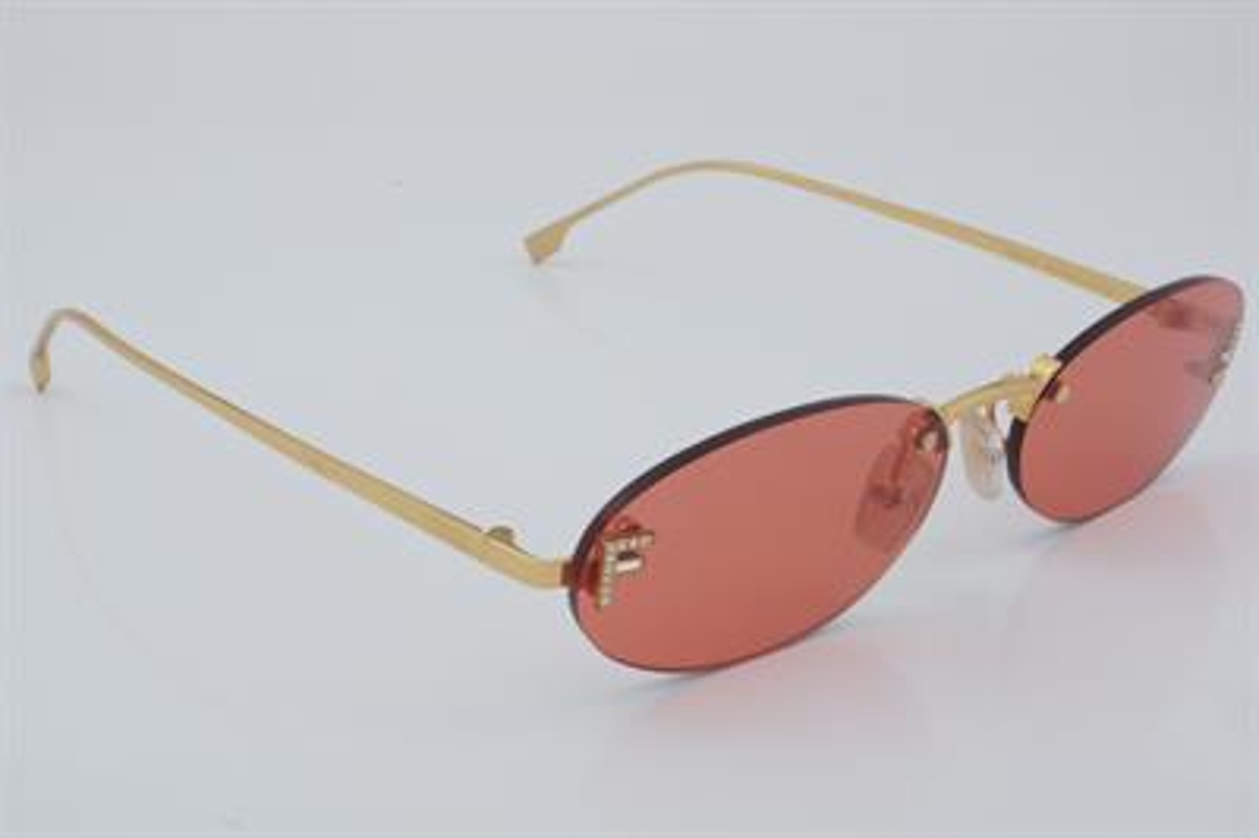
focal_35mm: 68
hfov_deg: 29.9
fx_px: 2359
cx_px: 630
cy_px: 419
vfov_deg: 20.1
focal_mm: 45
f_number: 32
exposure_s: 1/3
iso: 100
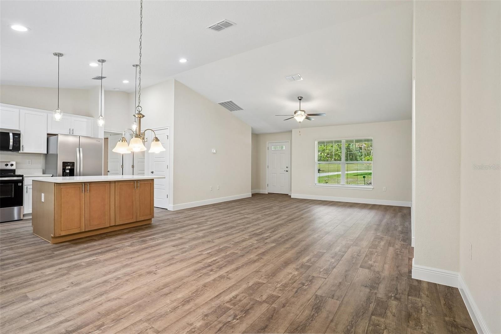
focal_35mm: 17
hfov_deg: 93.3
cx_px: 250
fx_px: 237
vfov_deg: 70.4
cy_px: 167
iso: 400
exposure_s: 1/13
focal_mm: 17
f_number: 10
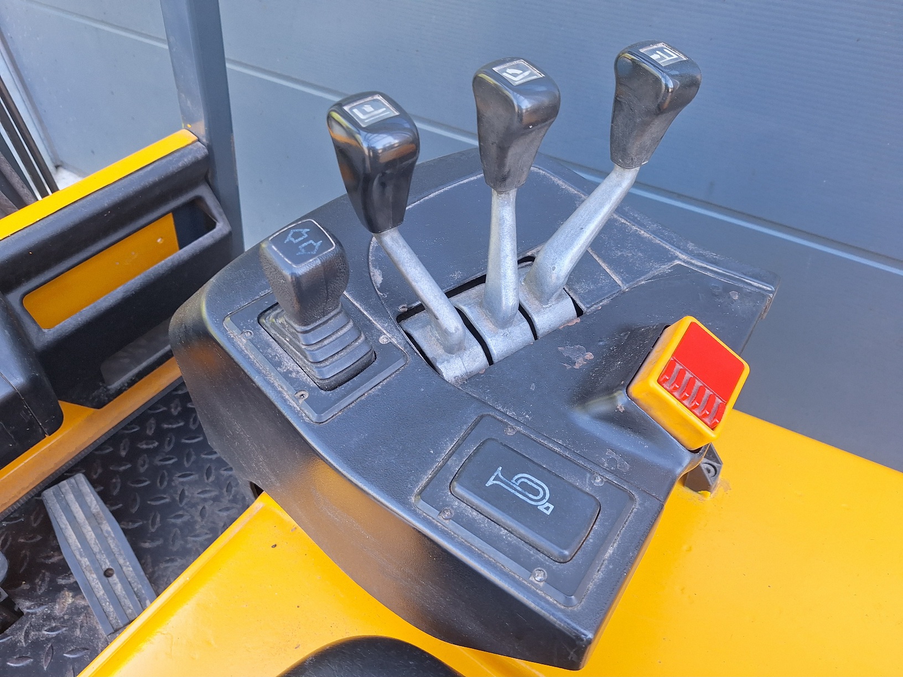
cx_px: 452
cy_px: 338
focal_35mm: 23
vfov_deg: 58.9
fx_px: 600
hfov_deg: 73.9
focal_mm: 5.54
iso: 64
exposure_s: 1/100
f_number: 1.8
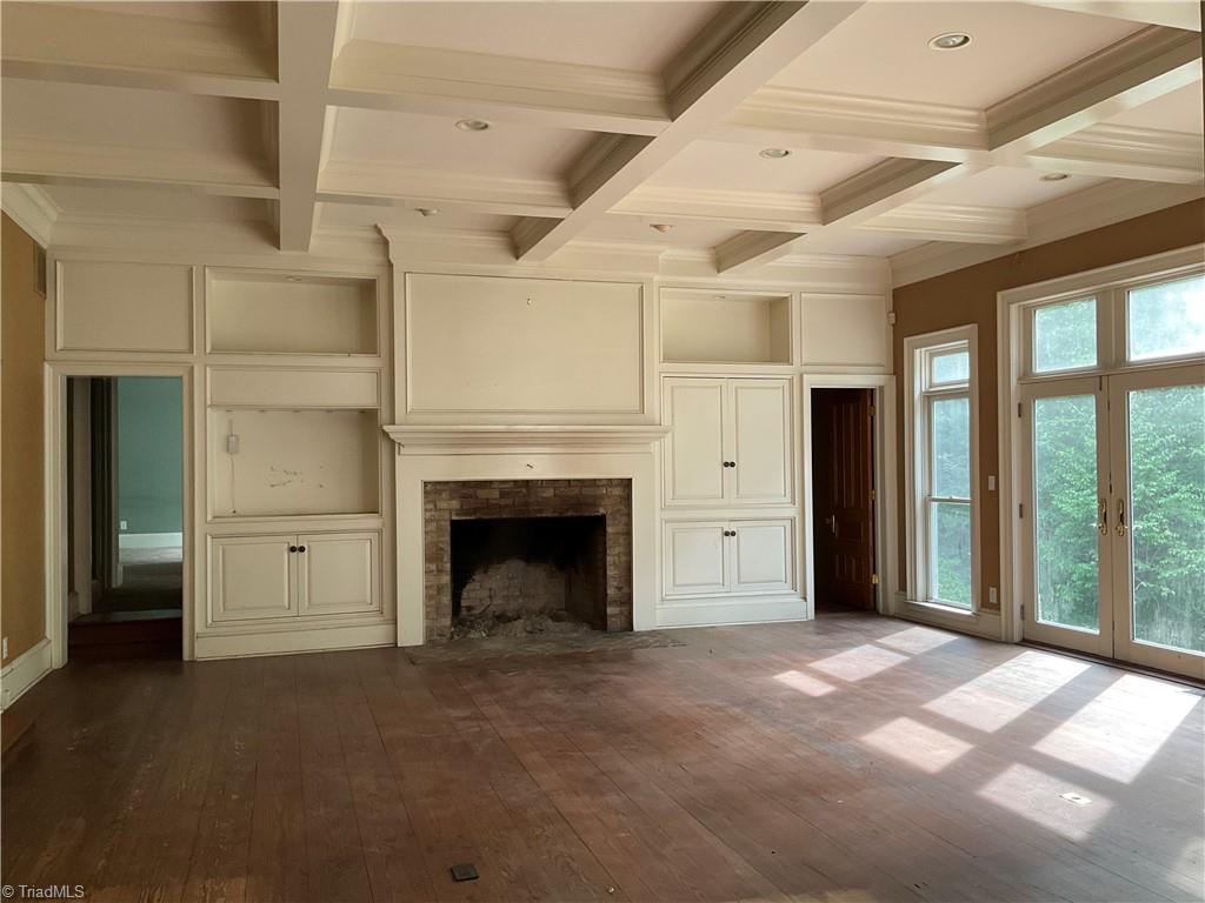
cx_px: 602
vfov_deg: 48.2
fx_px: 1010
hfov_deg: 61.7
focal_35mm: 29
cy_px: 452
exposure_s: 1/80
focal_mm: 3
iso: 64
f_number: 1.8
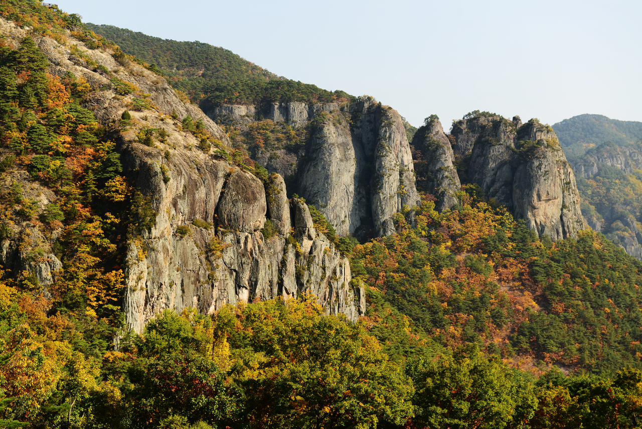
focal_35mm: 70
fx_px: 1249
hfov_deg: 28.8
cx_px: 321
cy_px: 214
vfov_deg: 19.5
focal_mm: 70
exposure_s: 1/200
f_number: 7.1
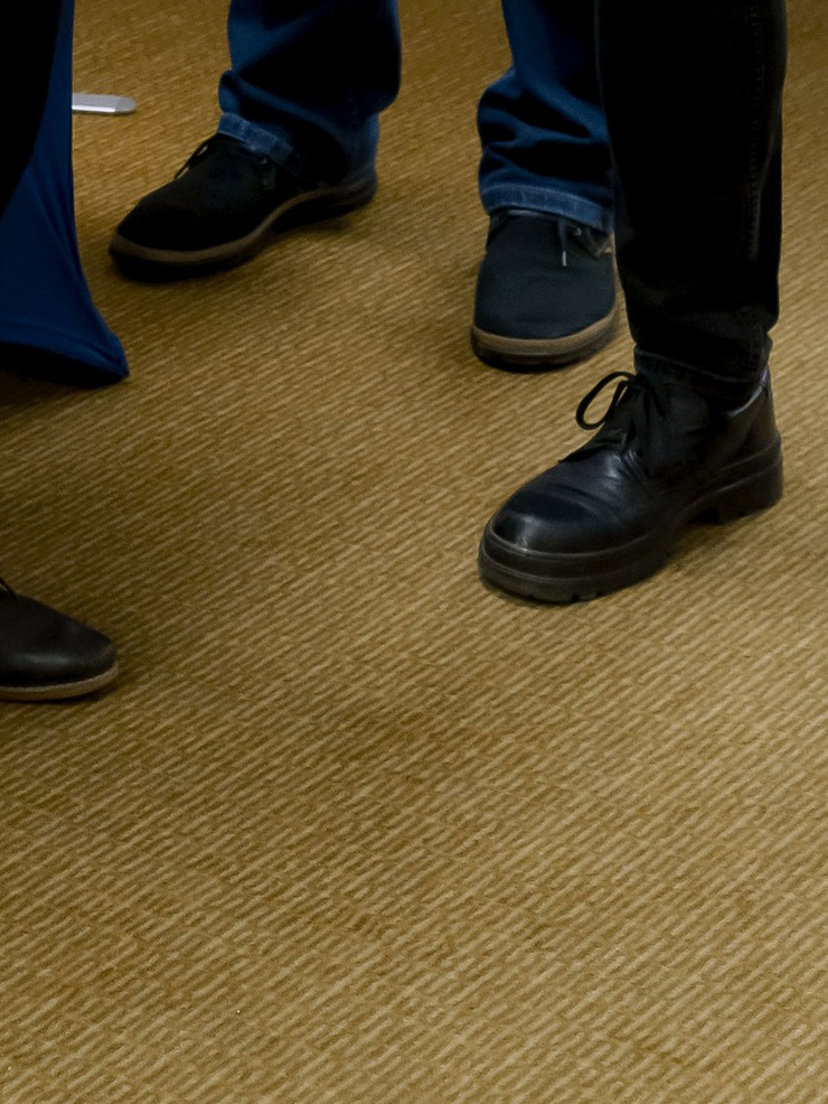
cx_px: -50
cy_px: -877
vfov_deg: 13.5
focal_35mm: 131
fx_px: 4176
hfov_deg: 11.2
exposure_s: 1/125
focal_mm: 35
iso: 1600
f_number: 4
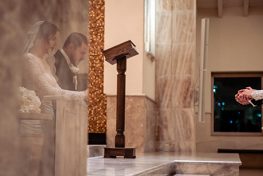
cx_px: 97
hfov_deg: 22.9
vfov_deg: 15.5
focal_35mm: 88
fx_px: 646
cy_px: 100
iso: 2500
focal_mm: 70
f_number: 3.5
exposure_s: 1/125
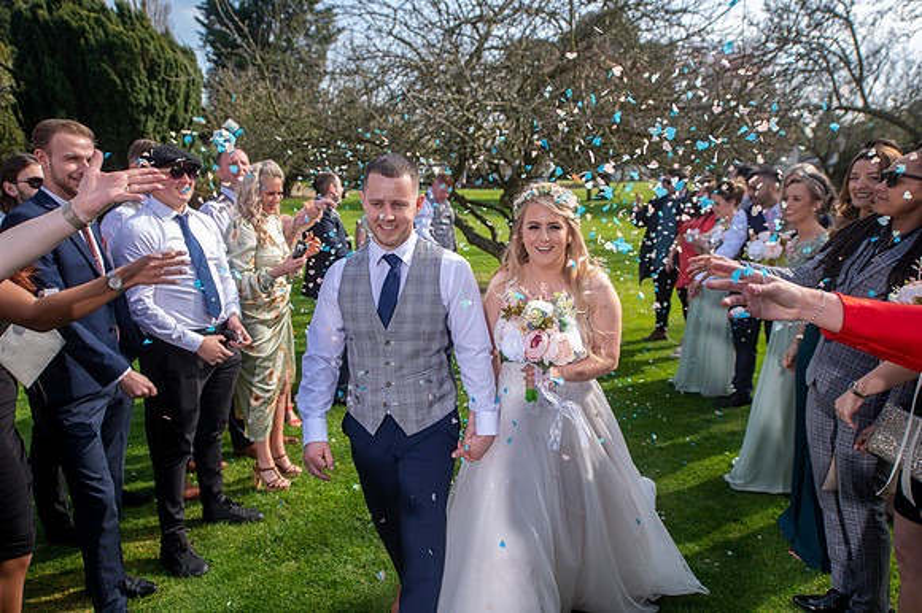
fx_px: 614
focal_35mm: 24
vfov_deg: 53.1
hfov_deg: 73.8
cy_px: 306
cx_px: 461
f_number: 4
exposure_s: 1/500
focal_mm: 24
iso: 125
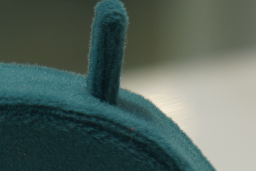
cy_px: 444
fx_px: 2140
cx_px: -185
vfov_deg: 4.4
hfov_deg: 6.7
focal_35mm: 301
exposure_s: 1/60
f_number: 4.5
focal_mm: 48
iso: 100
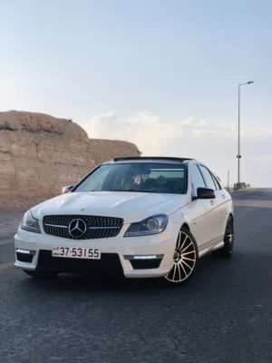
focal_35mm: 57
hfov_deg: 25.7
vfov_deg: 33.8
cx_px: 136
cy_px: 182
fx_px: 597
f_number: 2.8
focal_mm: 6.6
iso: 20
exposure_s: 1/906
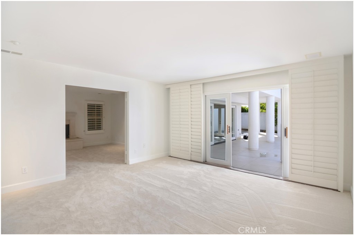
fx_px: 162
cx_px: 177
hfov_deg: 95.1
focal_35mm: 16
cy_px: 118
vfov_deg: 71.9
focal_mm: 11
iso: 100
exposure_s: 1/50
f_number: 2.8
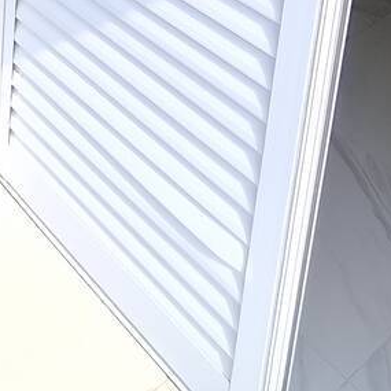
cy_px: -294
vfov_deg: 21.1
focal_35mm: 58
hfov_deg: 27.2
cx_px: -32
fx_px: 741
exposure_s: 1/391
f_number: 2.2
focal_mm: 1.74
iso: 40
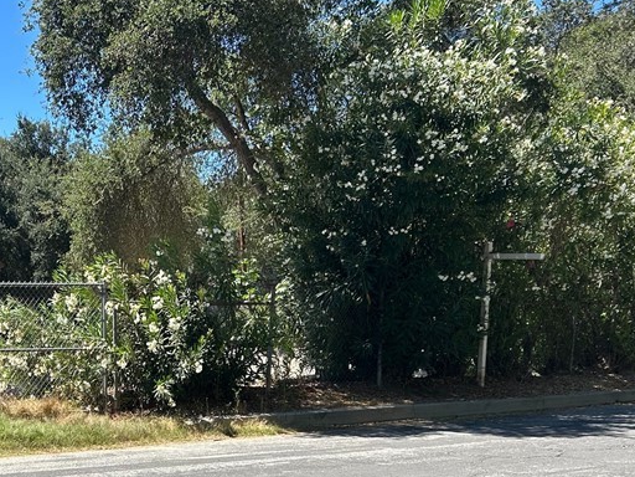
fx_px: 954
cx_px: 69
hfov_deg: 34.8
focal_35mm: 52
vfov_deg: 27.1
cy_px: 425
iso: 50
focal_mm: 5.7
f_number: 1.5
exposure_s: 1/1838
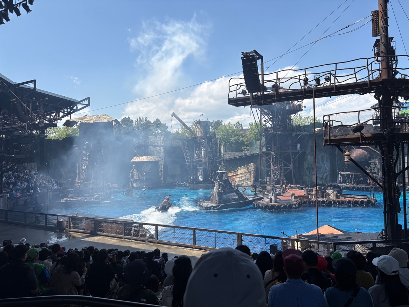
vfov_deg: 53.1
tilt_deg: +0.5
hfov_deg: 67.3
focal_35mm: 26
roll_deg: +1.1
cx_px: 204
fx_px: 307
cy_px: 154
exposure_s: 1/3279
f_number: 1.6
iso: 50
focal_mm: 5.96
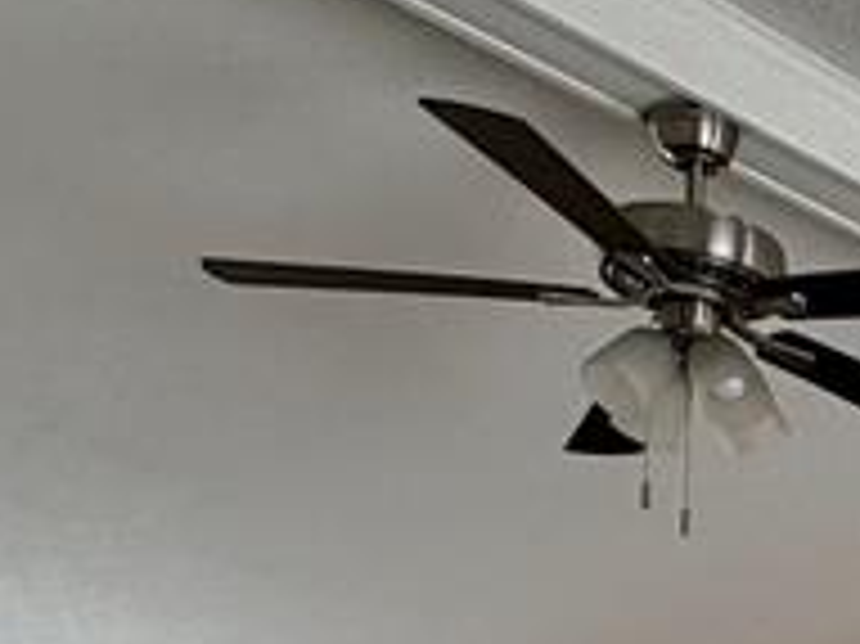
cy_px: 1049
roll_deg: -1.2
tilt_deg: +2.7
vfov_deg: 17.1
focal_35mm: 75
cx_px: 1463
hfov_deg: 20.2
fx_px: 1862
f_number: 2.2
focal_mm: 2.22
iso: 250
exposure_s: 1/120
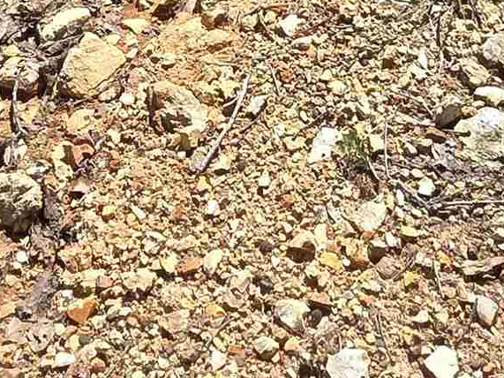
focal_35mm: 70
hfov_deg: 27.8
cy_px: -343
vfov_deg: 16.7
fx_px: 1019
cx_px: 229
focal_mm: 2.2
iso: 40
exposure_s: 1/1258
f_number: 1.9
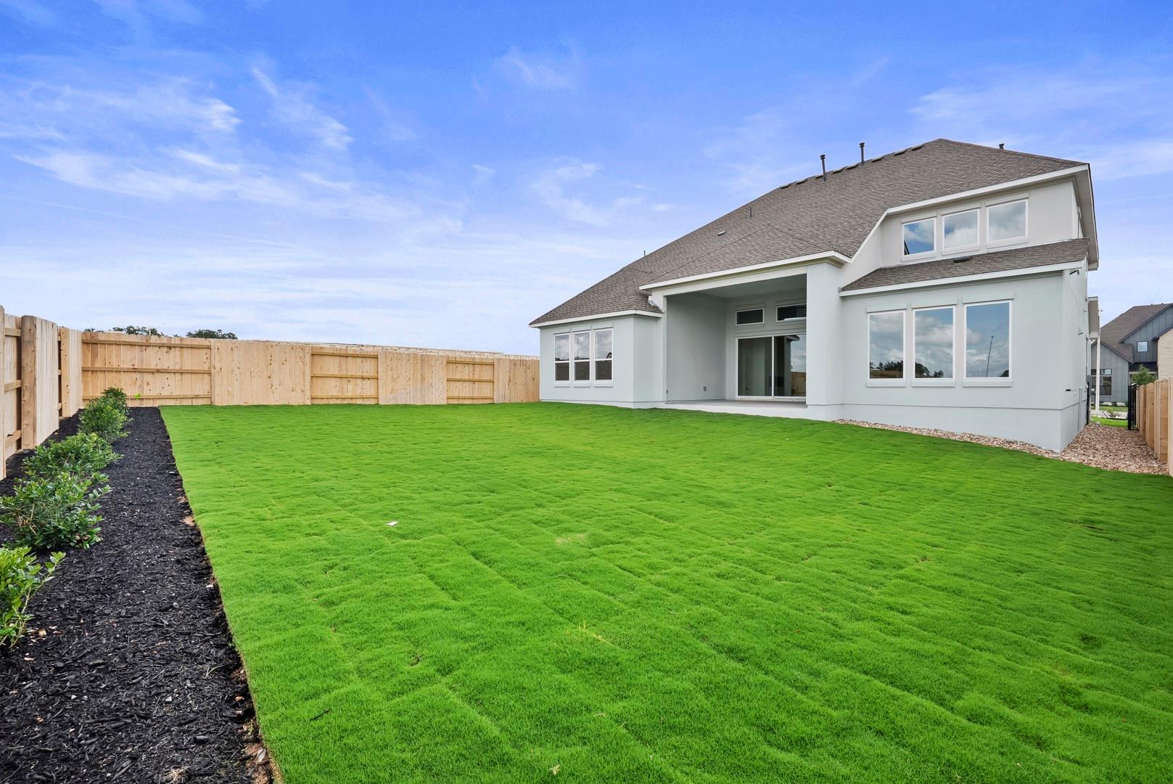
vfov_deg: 77.4
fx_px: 489
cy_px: 392
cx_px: 586
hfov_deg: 100.4
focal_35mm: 15
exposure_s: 1/60
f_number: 11
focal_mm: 15
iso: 160
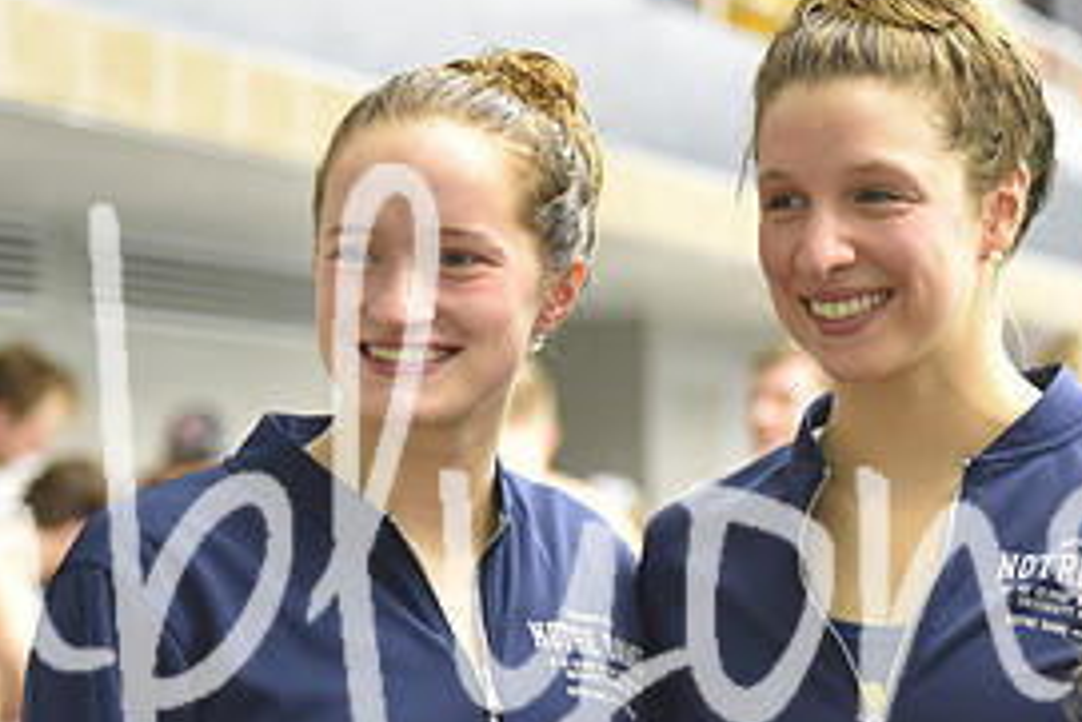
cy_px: 485
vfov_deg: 9.2
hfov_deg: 13.6
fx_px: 4511
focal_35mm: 150
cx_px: 958
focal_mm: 70
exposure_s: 1/250
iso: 3600
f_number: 2.8
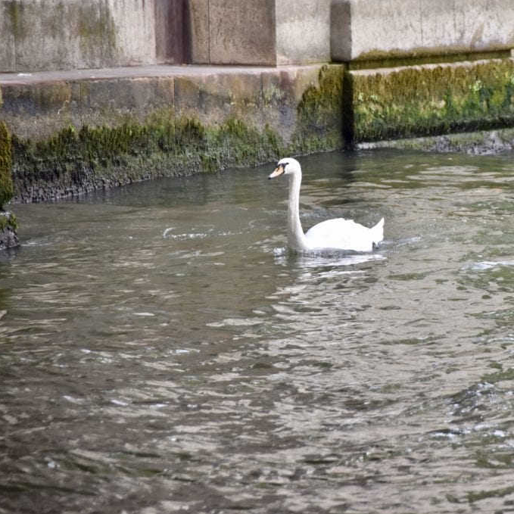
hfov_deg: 4.9
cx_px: 381
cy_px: 257
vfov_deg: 4.9
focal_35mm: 356
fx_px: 5975
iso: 400
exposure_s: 1/320
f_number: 6.3
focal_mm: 185
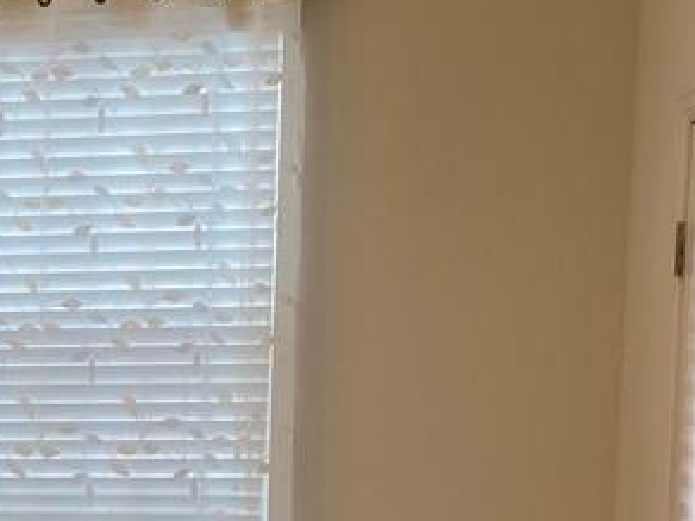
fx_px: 1968
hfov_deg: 17.9
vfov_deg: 14.6
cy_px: 627
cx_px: -345
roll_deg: +0.8
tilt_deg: -7.3
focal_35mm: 98
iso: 64
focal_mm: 4.25
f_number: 1.8
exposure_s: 1/120
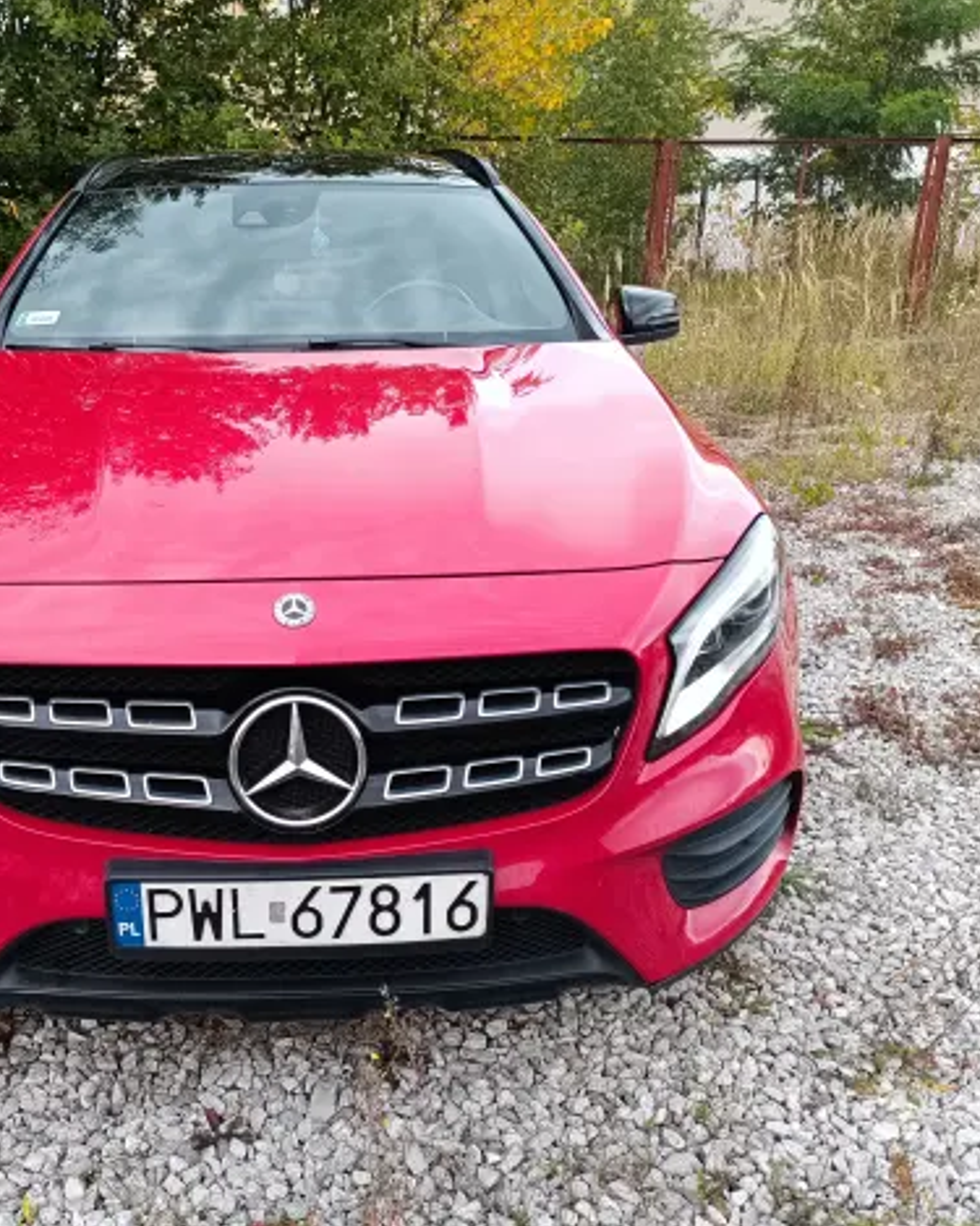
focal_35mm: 32
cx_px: 332
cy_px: 604
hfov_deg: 45.1
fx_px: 1161
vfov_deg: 55.7
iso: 216
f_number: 1.65
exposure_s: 1/100
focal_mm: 6.14
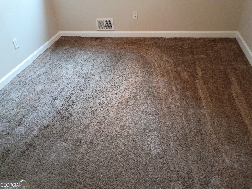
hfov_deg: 61.7
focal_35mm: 29
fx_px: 211
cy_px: 94
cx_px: 126
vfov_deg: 48.2
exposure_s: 1/30
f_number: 1.8
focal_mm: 4.27
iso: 1434
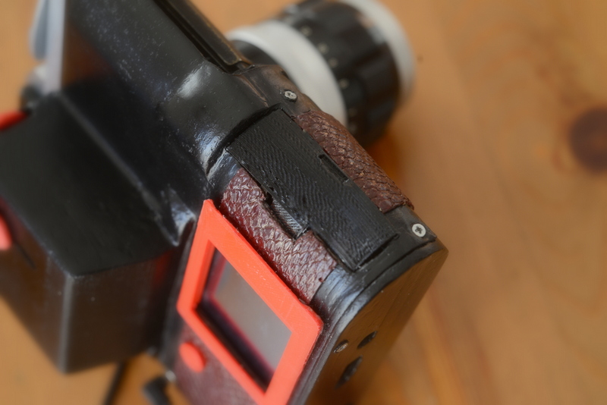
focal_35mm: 55
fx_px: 928
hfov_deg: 36.2
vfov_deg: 24.6
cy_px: 202
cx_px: 304
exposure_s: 1/50
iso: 640
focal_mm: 55
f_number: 11
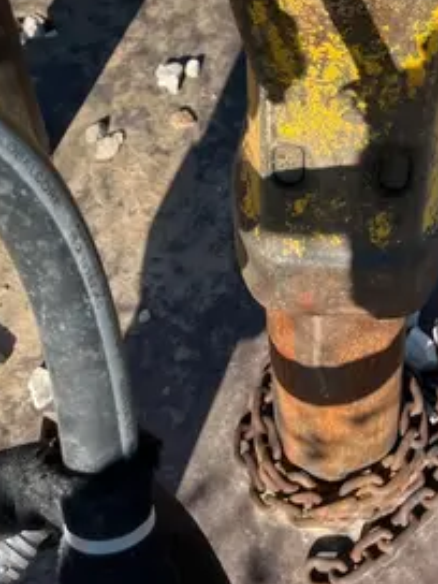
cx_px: 266
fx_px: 1181
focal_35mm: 70
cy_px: -123
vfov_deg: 25.0
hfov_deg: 21.0
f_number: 1.6
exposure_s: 1/1776
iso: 50
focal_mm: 5.1
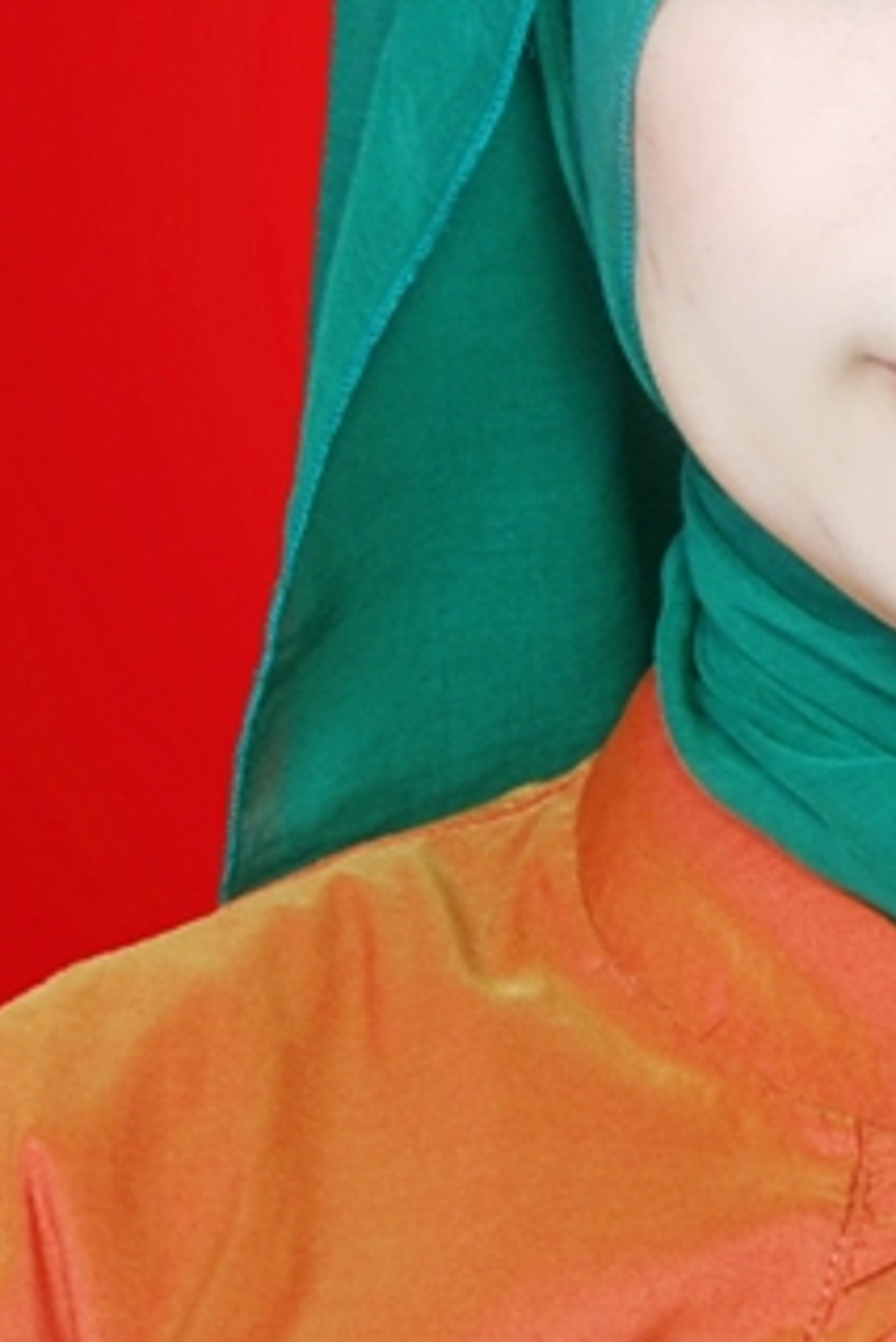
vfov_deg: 9.5
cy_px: 391
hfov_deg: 6.3
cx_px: 1062
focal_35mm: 217
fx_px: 8077
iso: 200
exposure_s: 1/100
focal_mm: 45
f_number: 8
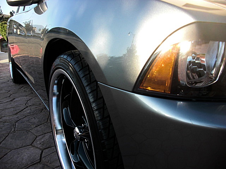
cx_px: 113
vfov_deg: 39.7
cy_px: 84
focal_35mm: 36
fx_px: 235
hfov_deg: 51.4
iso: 50
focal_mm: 6.3
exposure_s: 1/200
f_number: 2.8
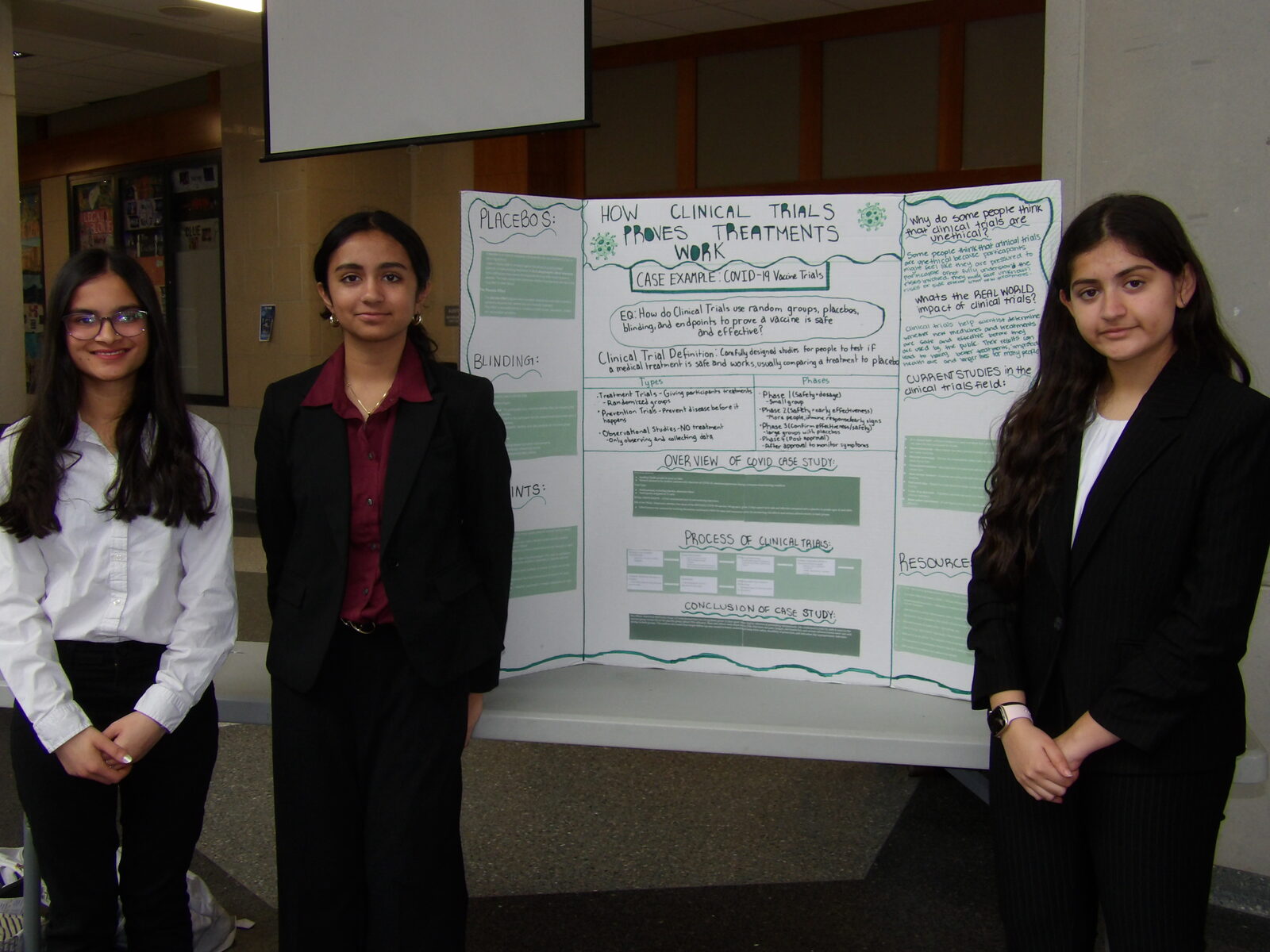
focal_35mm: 39
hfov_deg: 47.9
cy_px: 476
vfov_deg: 36.8
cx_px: 635
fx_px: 1431
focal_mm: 7
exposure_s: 1/33
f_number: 3.7
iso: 200
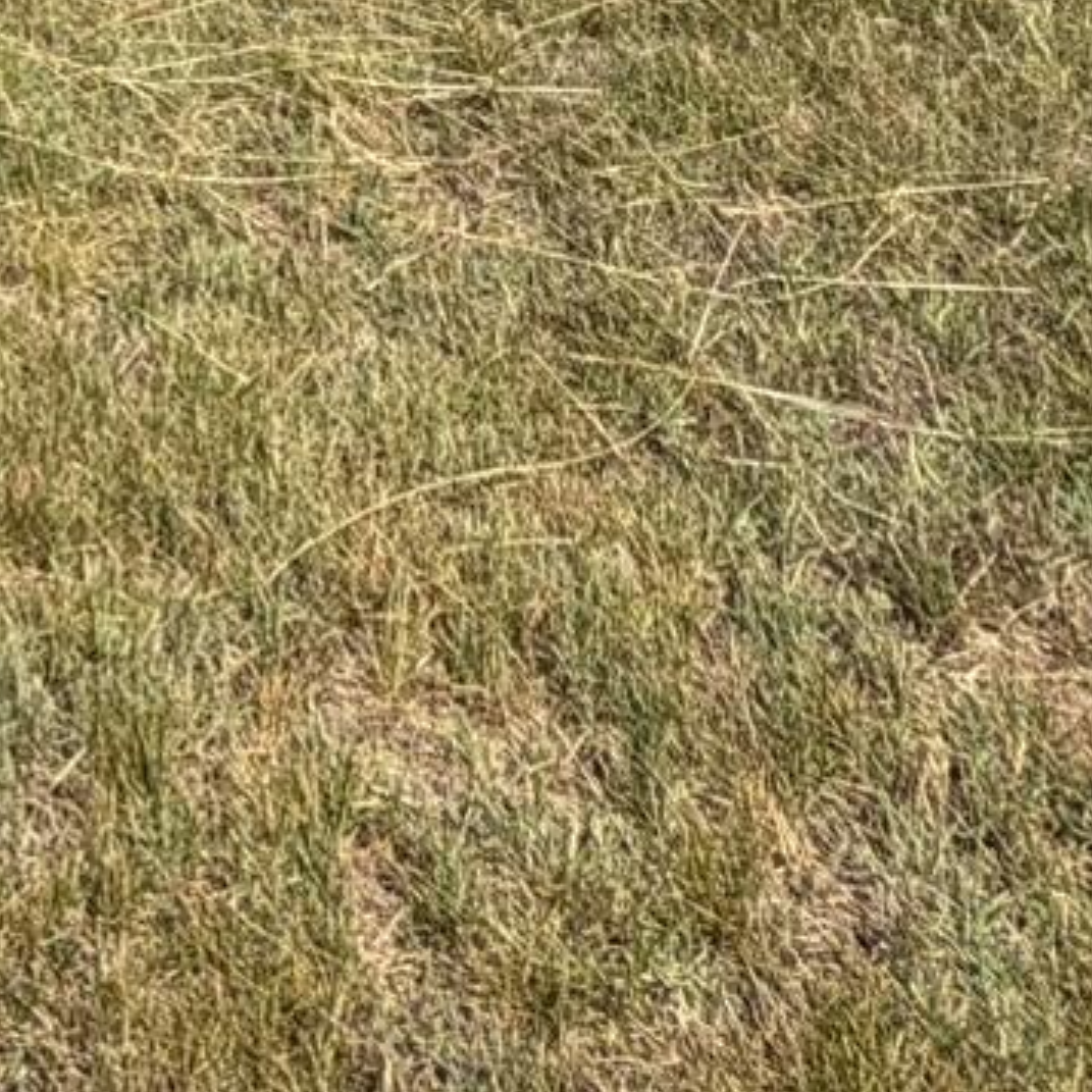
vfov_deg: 16.8
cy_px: -1205
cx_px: -786
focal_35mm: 71
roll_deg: -1.7
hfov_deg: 19.3
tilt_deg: -7.8
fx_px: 2534
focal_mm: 2.22
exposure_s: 1/770
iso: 25
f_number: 2.2
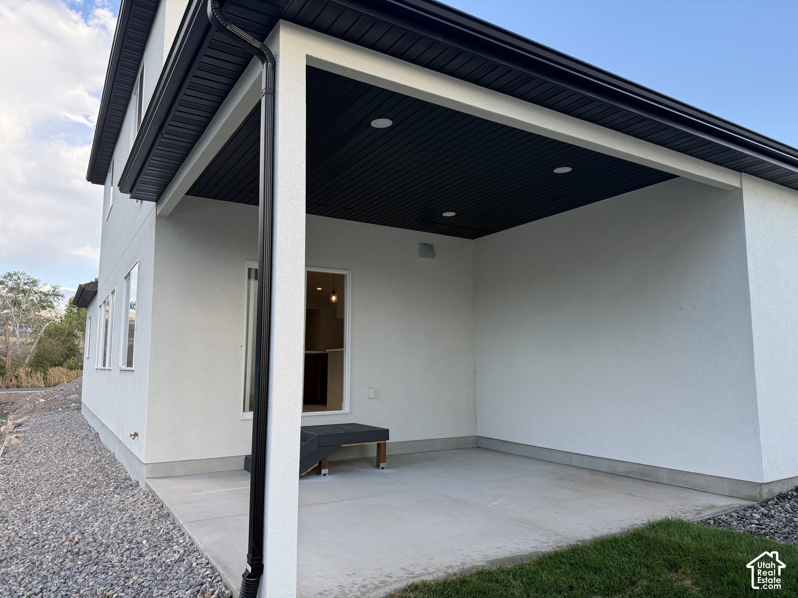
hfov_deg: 71.6
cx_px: 399
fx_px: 553
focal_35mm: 24
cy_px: 299
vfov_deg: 56.8
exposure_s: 1/660
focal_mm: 6.76
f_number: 1.78
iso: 100
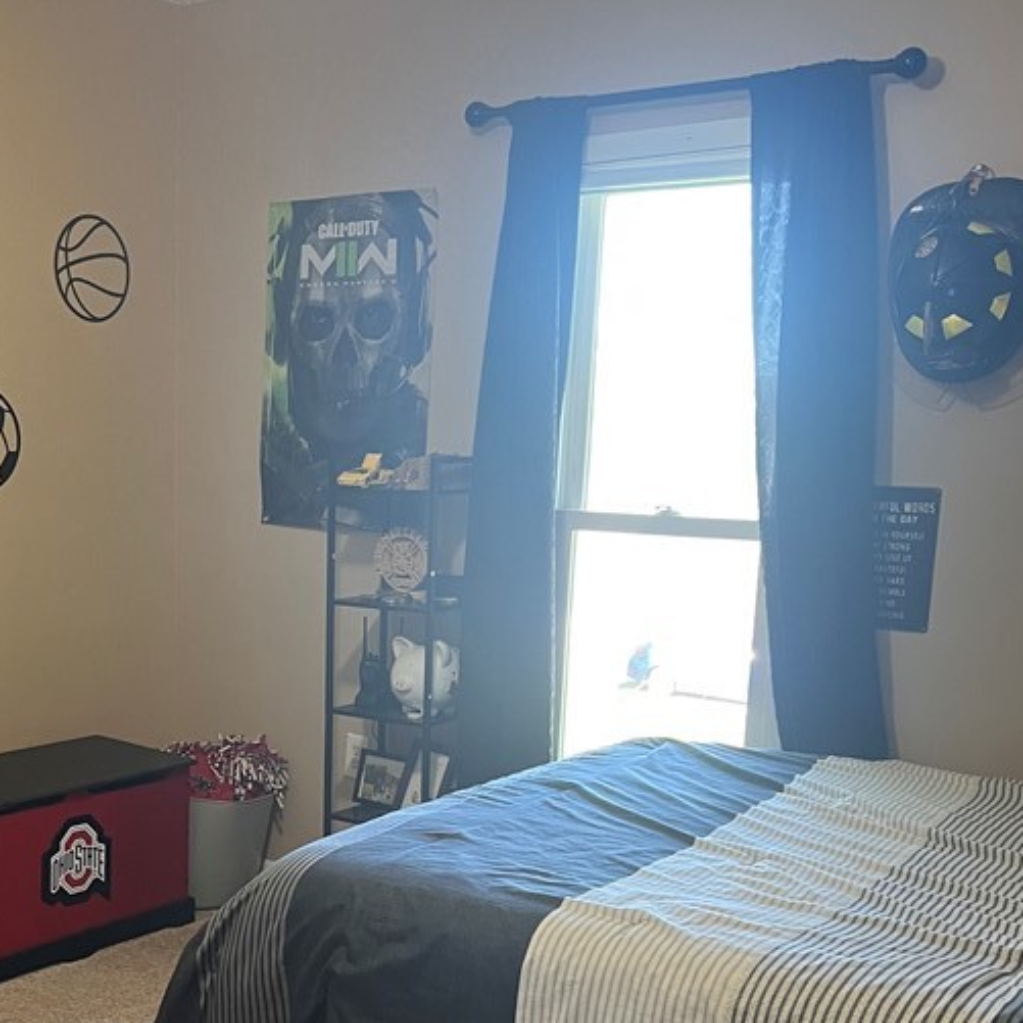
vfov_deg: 35.4
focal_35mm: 47
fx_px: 1571
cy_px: 747
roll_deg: -0.6
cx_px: 284
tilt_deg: -11.5
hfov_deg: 35.4
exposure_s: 1/60
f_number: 1.6
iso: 250
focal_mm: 5.1
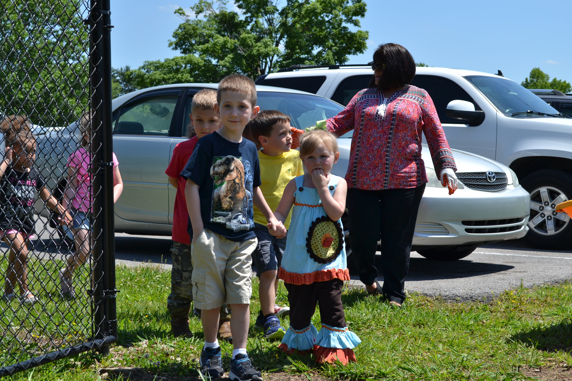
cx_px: 286
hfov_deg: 30.5
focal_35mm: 66
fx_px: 1049
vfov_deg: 20.6
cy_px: 190
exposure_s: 1/250
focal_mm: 44
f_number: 8
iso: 100
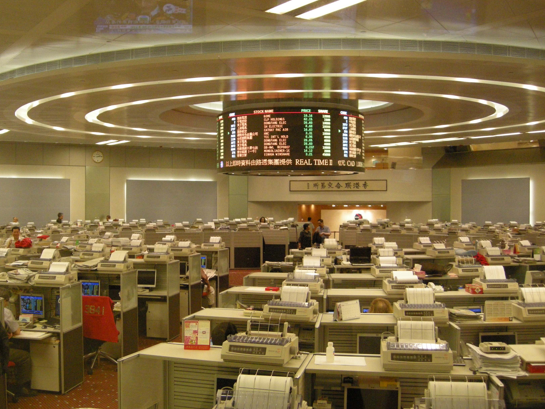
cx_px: 215
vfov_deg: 33.6
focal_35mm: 43
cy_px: 211
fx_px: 677
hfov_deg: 43.6
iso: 400
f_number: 2.7
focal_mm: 7.5
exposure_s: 1/51.6
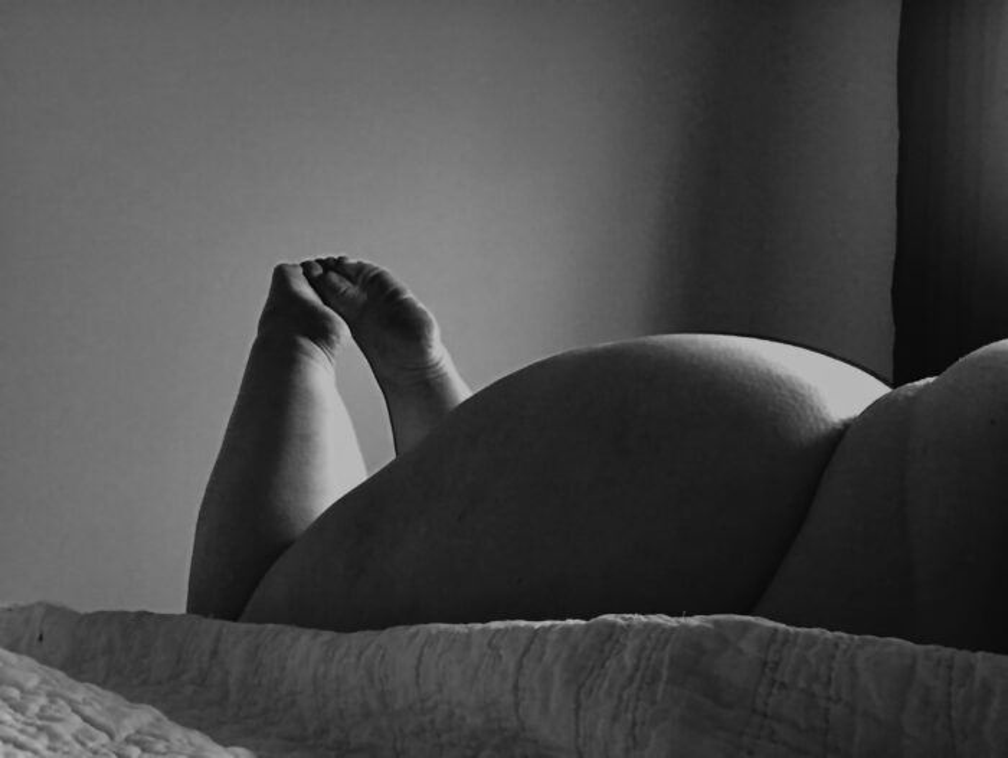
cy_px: 379
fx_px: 932
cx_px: 504
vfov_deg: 44.2
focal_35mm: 32
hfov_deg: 56.8
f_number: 2.2
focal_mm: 2.87
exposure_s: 1/30
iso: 200
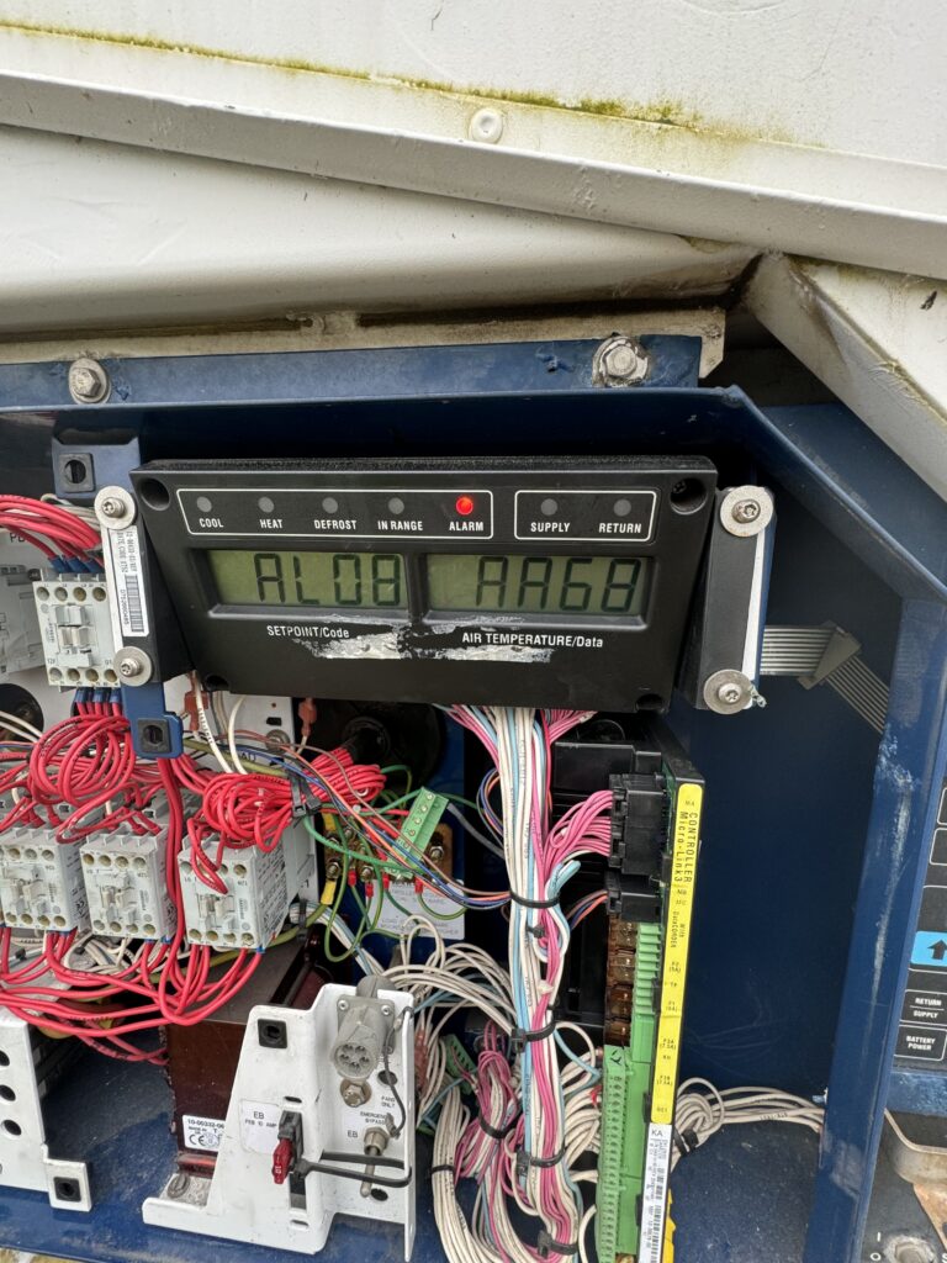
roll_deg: +0.4
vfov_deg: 102.1
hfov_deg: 85.7
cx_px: 474
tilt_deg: -10.5
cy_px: 632
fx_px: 511
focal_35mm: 14
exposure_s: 1/99
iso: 80
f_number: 2.2
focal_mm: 2.22
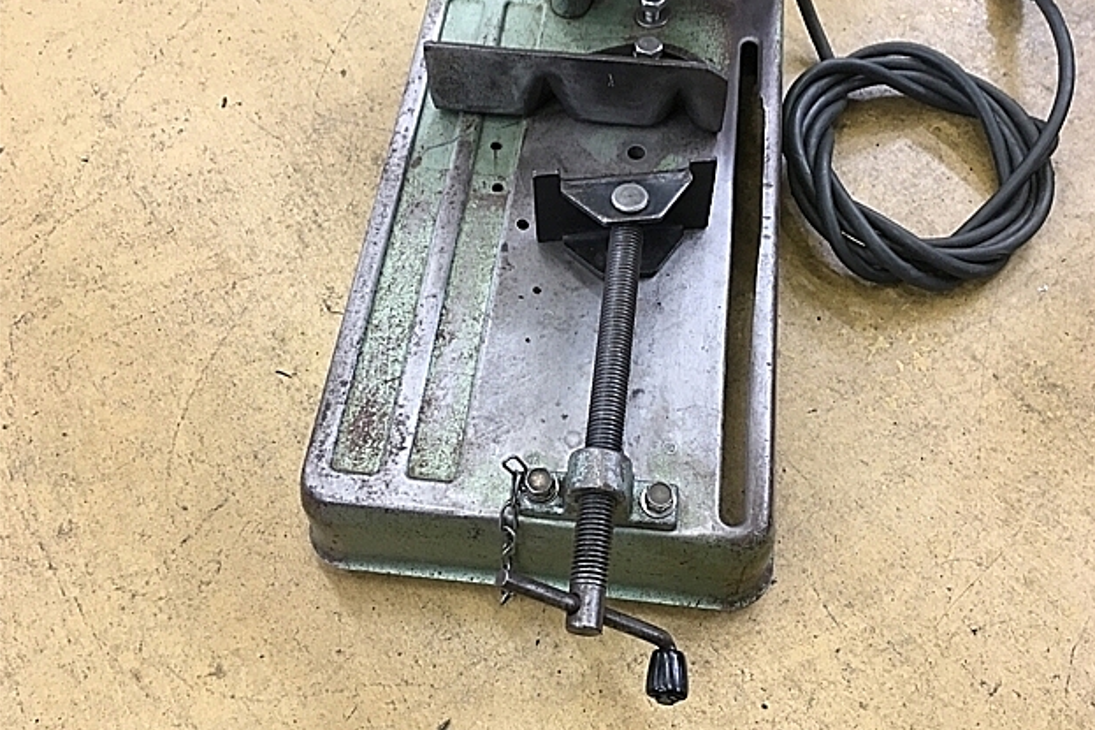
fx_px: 943
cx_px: 559
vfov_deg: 42.3
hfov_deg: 60.3
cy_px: 387
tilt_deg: -62.1
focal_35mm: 31
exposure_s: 1/30
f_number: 2.2
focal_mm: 4.15
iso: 80
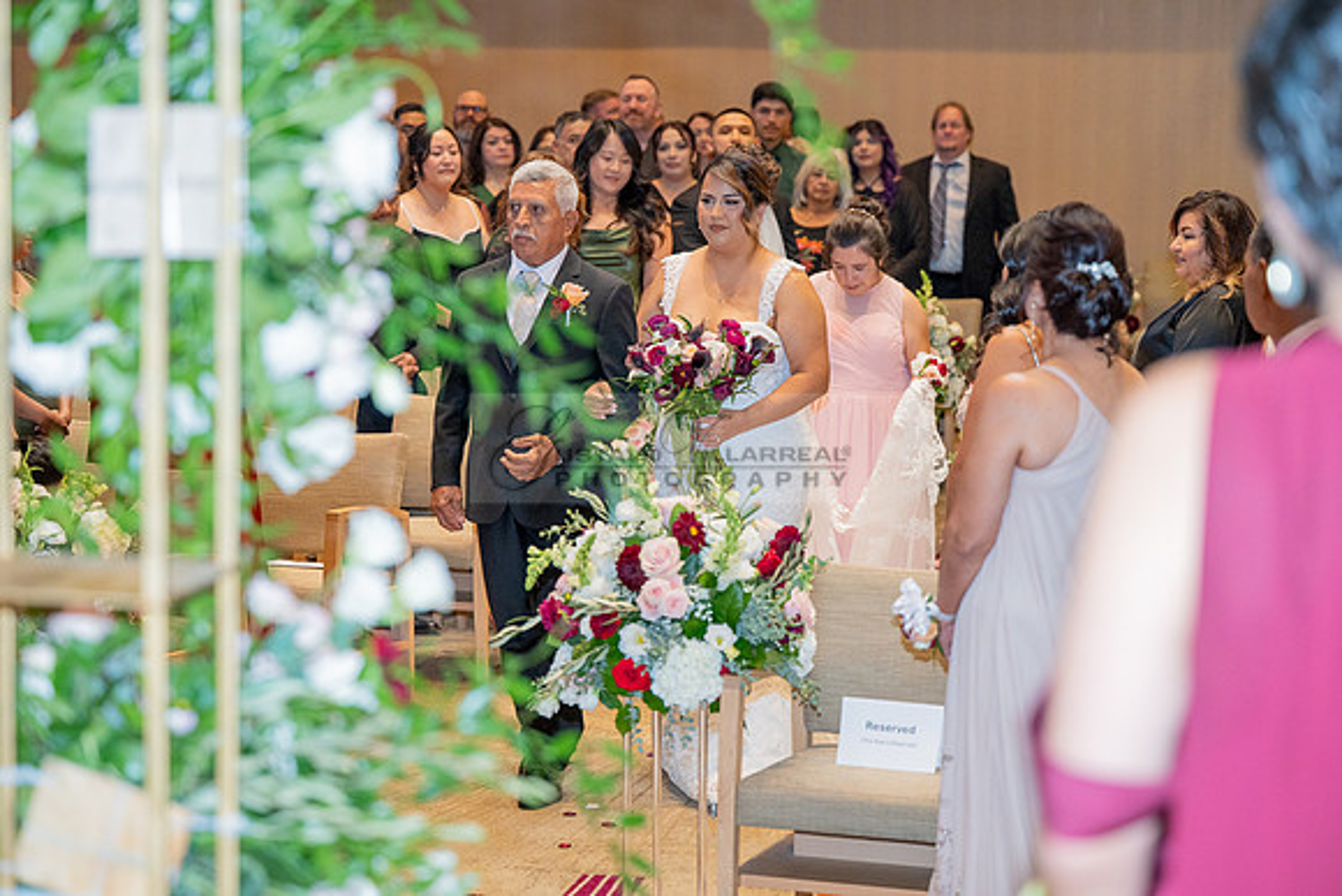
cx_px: 671
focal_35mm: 88
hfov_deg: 23.1
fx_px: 3281
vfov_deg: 15.5
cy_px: 448
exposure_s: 1/160
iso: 1250
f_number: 3.2
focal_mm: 88
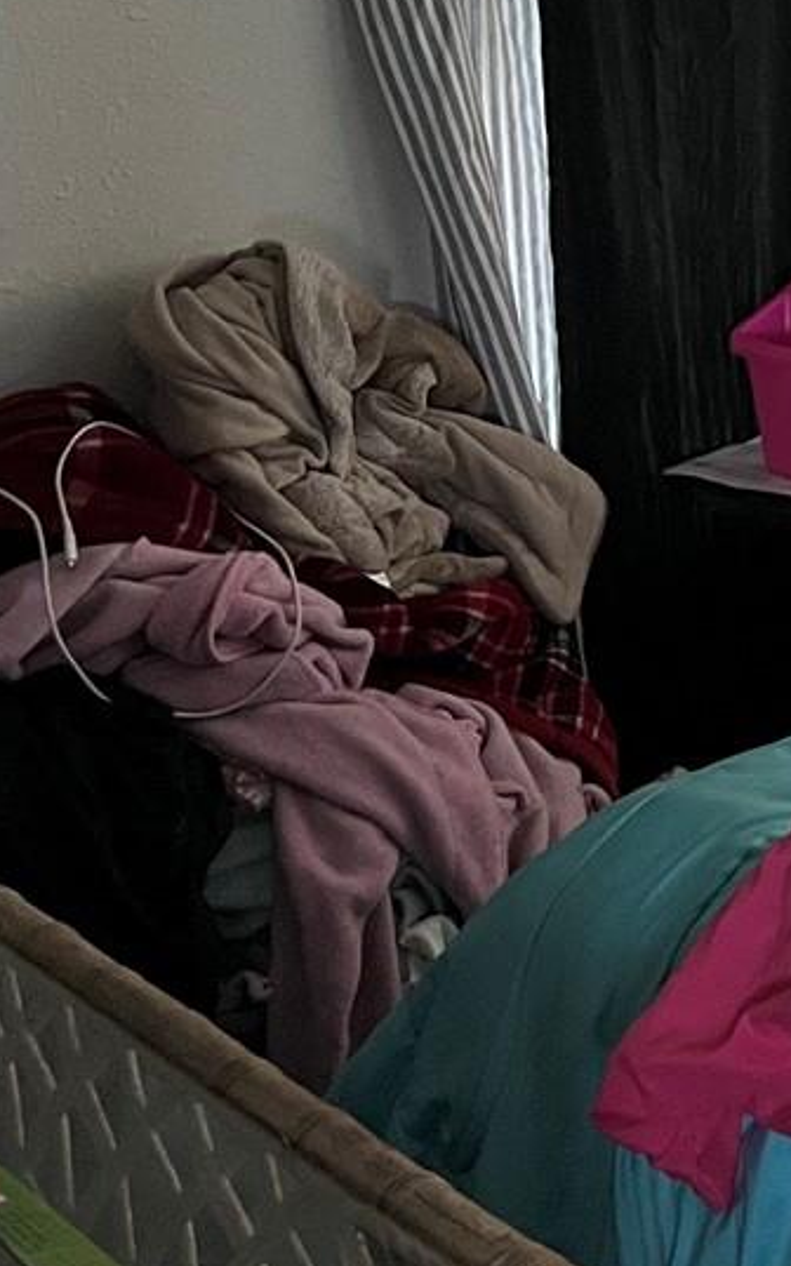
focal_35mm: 82
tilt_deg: -7.1
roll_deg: +1.0
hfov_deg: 14.3
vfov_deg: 24.1
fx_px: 2830
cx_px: 1375
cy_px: -16
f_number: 1.6
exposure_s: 1/40
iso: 500
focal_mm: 5.1
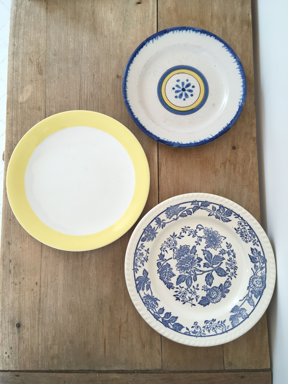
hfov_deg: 48.2
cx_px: 144
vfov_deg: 61.7
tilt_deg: -84.7
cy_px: 192
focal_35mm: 29
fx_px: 322
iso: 40
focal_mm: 4.15
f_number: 2.2
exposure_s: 1/100
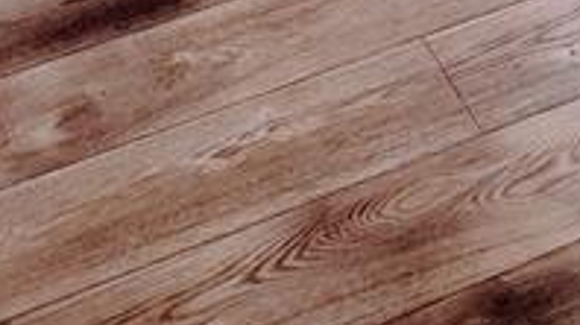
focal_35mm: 110
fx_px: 1690
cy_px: -785
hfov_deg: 19.3
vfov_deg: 8.4
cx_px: 457
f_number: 1.8
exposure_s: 1/120
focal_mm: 5.4
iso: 250
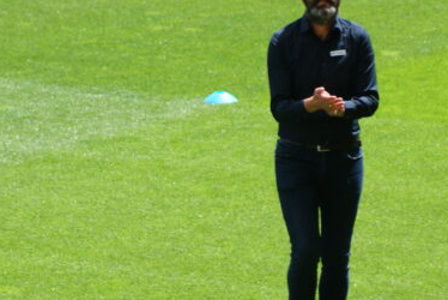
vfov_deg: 3.1
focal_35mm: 447
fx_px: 5567
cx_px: 266
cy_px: 210
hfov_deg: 4.6
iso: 125
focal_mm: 160
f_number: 5.6
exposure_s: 1/250
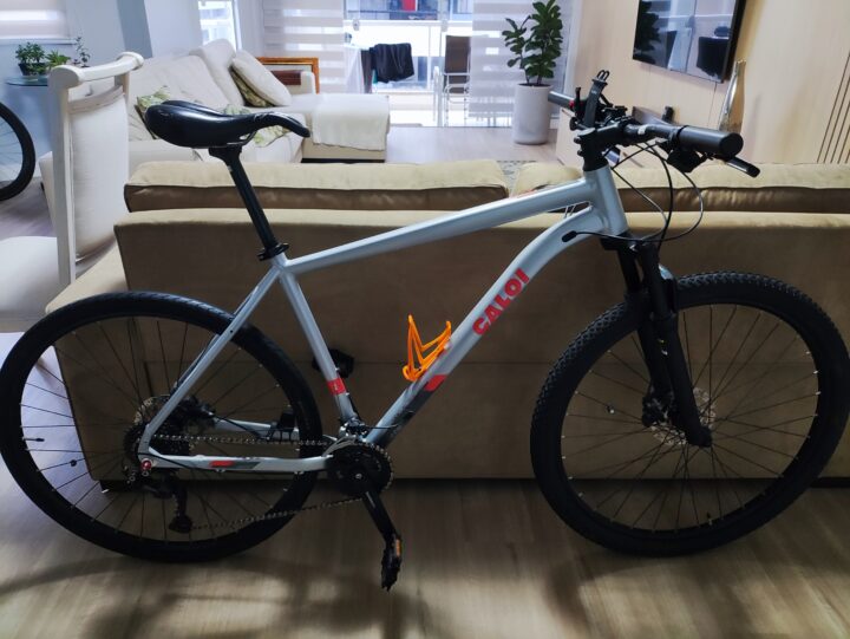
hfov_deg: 69.4
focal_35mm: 25
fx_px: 614
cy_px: 320
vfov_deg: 54.9
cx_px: 425
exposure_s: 1/30
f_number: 1.79
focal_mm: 4.71
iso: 336
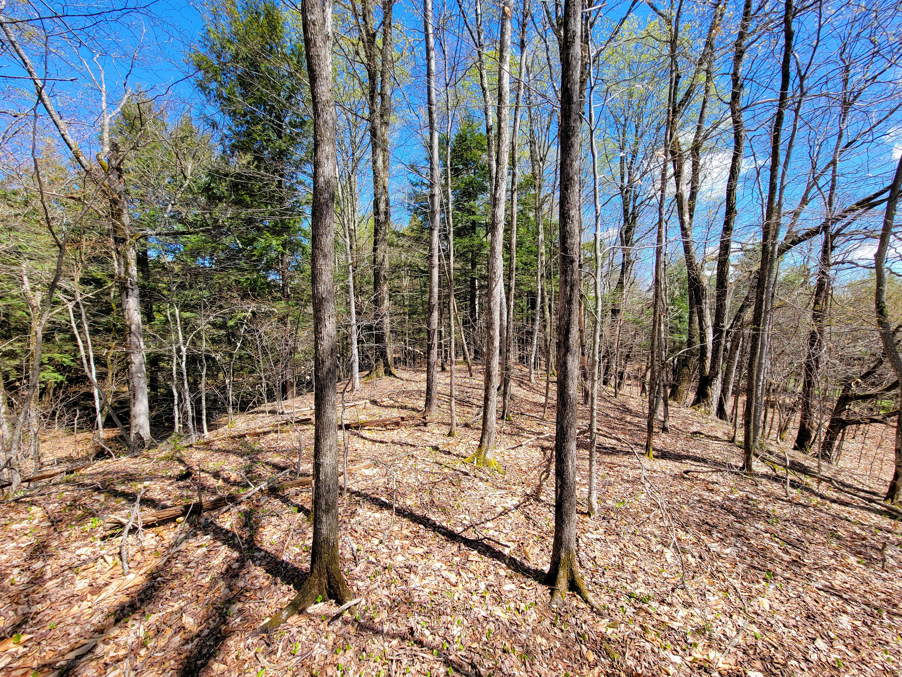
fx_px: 339
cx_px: 451
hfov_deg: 106.2
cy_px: 338
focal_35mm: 13
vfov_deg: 89.9
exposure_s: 1/610
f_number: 2.2
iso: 50
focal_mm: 2.2
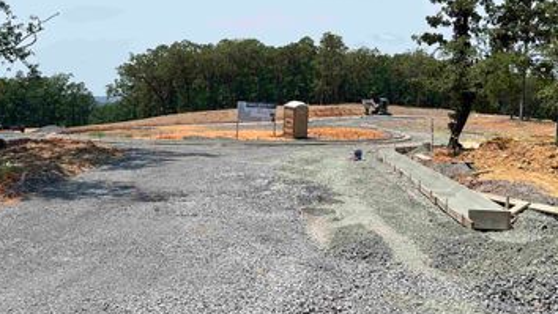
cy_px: 59
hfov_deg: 50.4
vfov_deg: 29.0
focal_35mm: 40
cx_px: 298
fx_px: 592
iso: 50
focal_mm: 5.7
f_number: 1.5
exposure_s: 1/6211
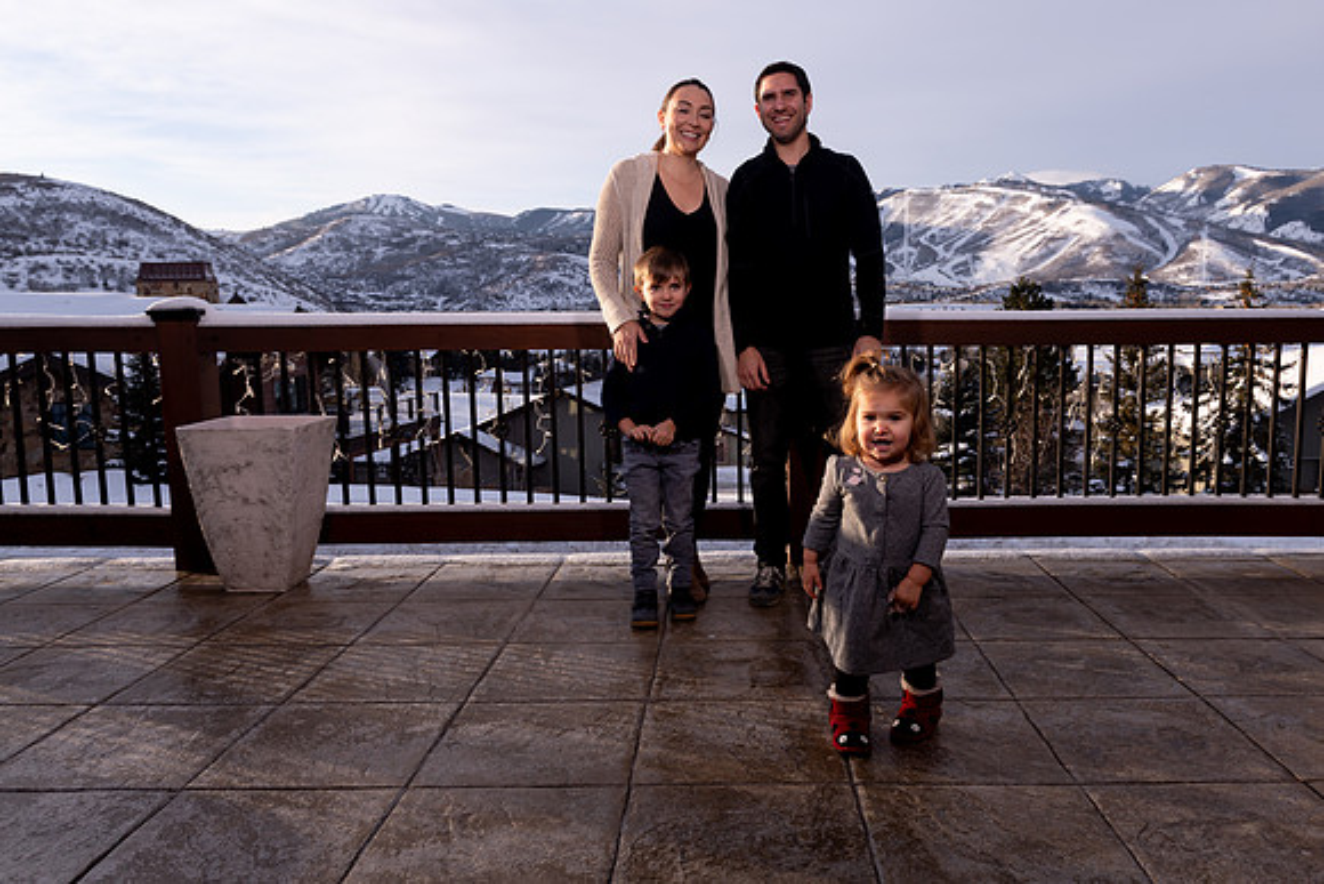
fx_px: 995
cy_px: 421
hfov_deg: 67.1
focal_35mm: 27
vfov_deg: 47.9
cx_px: 722
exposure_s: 1/250
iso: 100
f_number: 8
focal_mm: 24
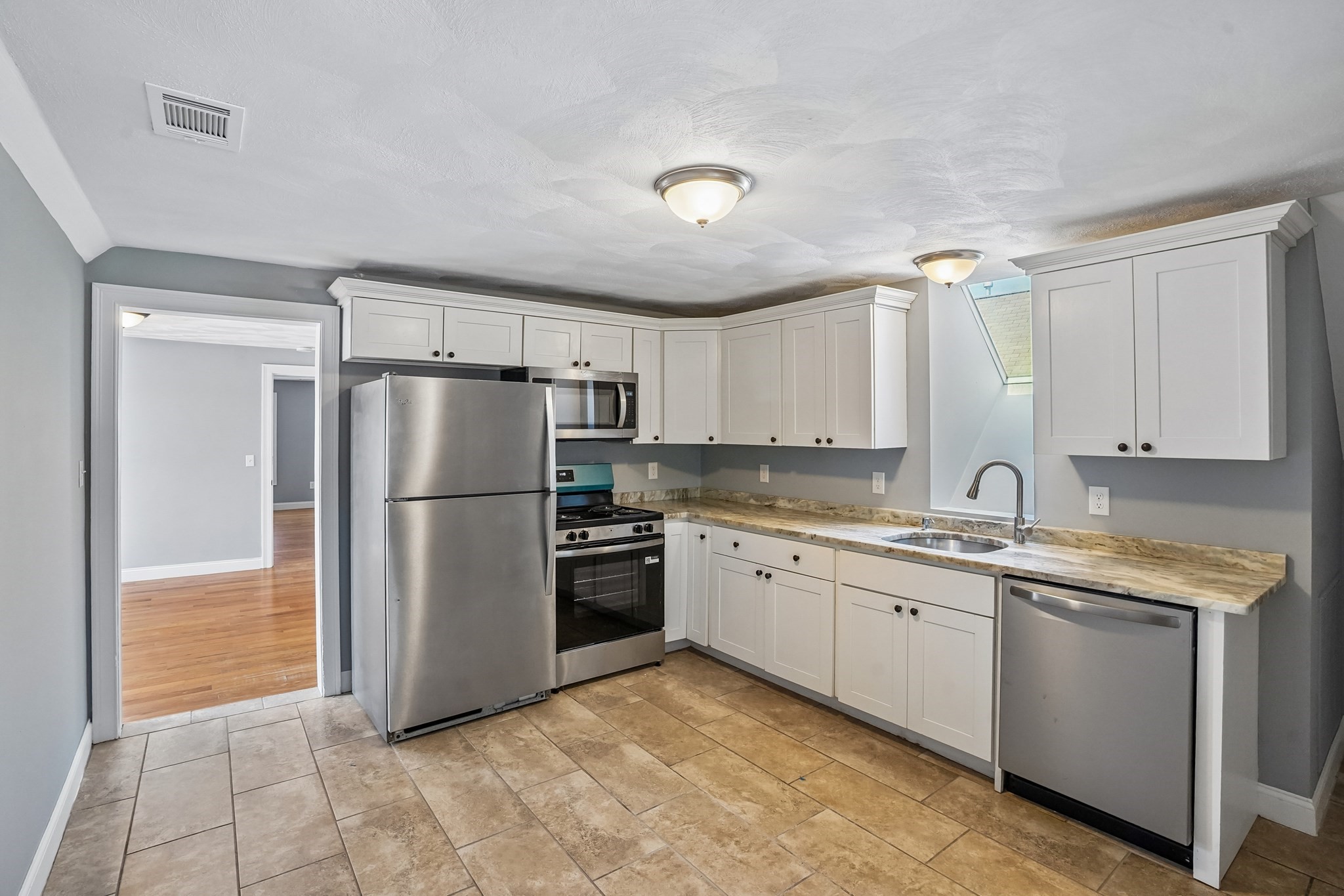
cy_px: 448
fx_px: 597
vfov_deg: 73.7
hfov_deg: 96.7
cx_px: 672
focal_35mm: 16
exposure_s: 1/30
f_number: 8
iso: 1600
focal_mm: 16
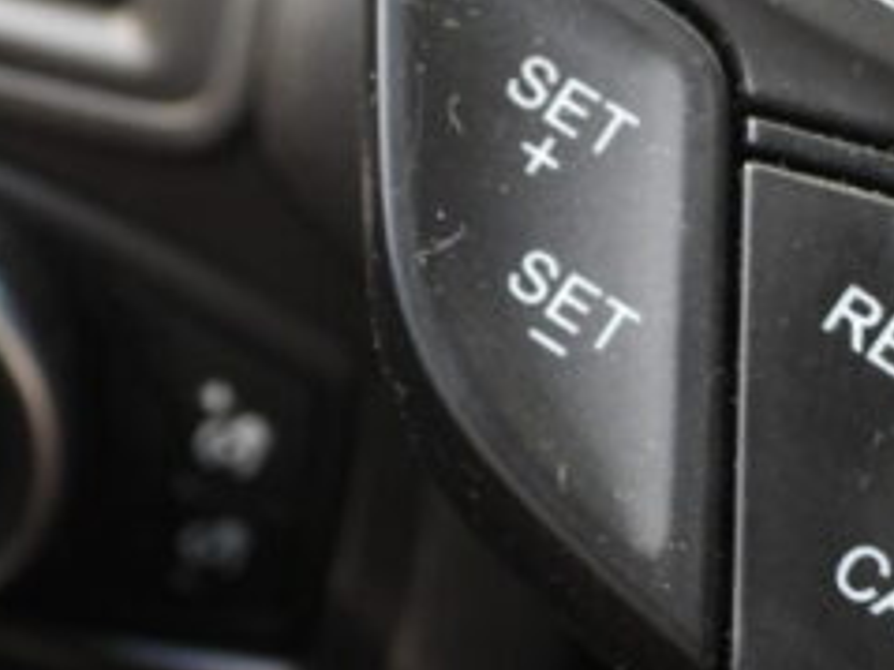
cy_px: 180
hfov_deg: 13.1
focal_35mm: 149
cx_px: 834
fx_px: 3846
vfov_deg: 9.9
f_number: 3.2
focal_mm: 9
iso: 100
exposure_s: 1/50
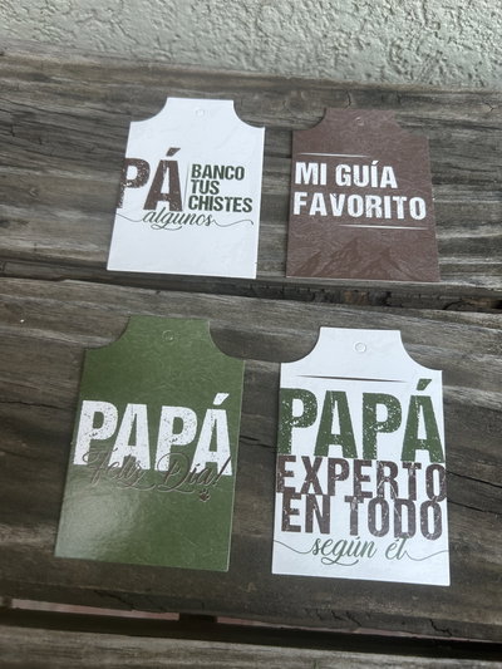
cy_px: 334
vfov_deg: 67.3
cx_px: 251
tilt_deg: -70.6
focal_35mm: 26
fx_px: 503
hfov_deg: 53.1
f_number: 1.5
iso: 100
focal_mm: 5.7
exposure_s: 1/50
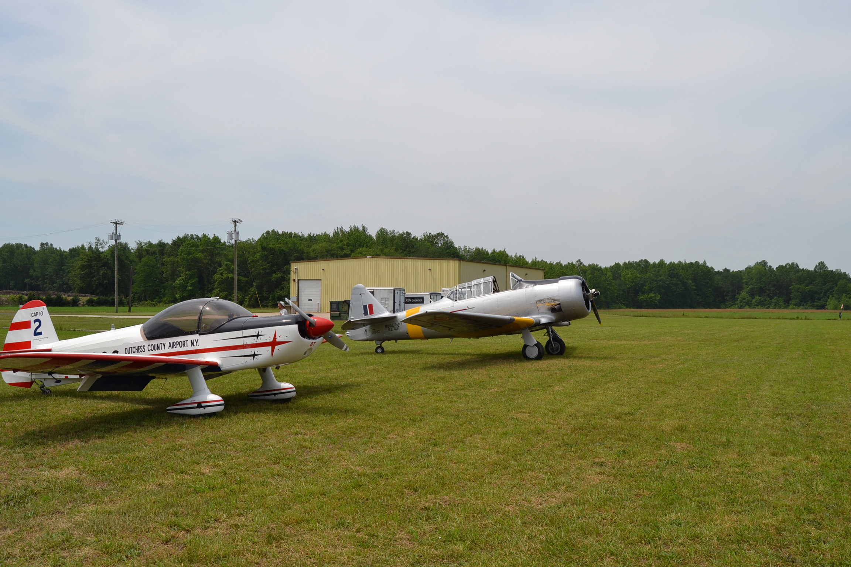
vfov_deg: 40.0
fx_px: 780
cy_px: 284
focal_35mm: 33
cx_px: 426
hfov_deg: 57.2
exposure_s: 1/320
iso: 100
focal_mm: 22
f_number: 9
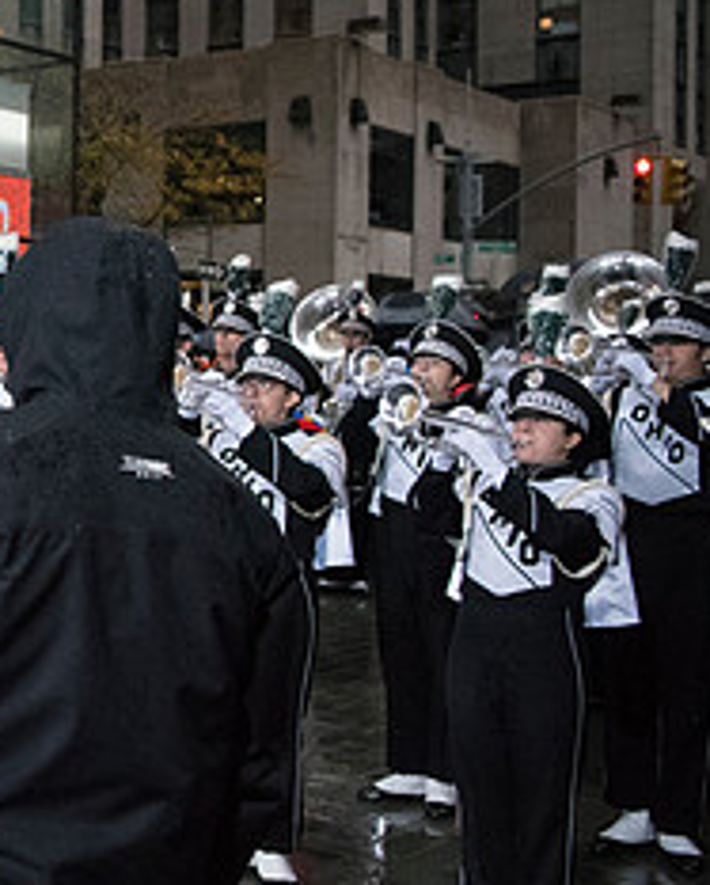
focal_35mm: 63
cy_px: 348
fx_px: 1652
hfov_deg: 20.7
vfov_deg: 29.9
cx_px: -353
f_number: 2.8
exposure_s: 1/4000
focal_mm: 27
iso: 10000
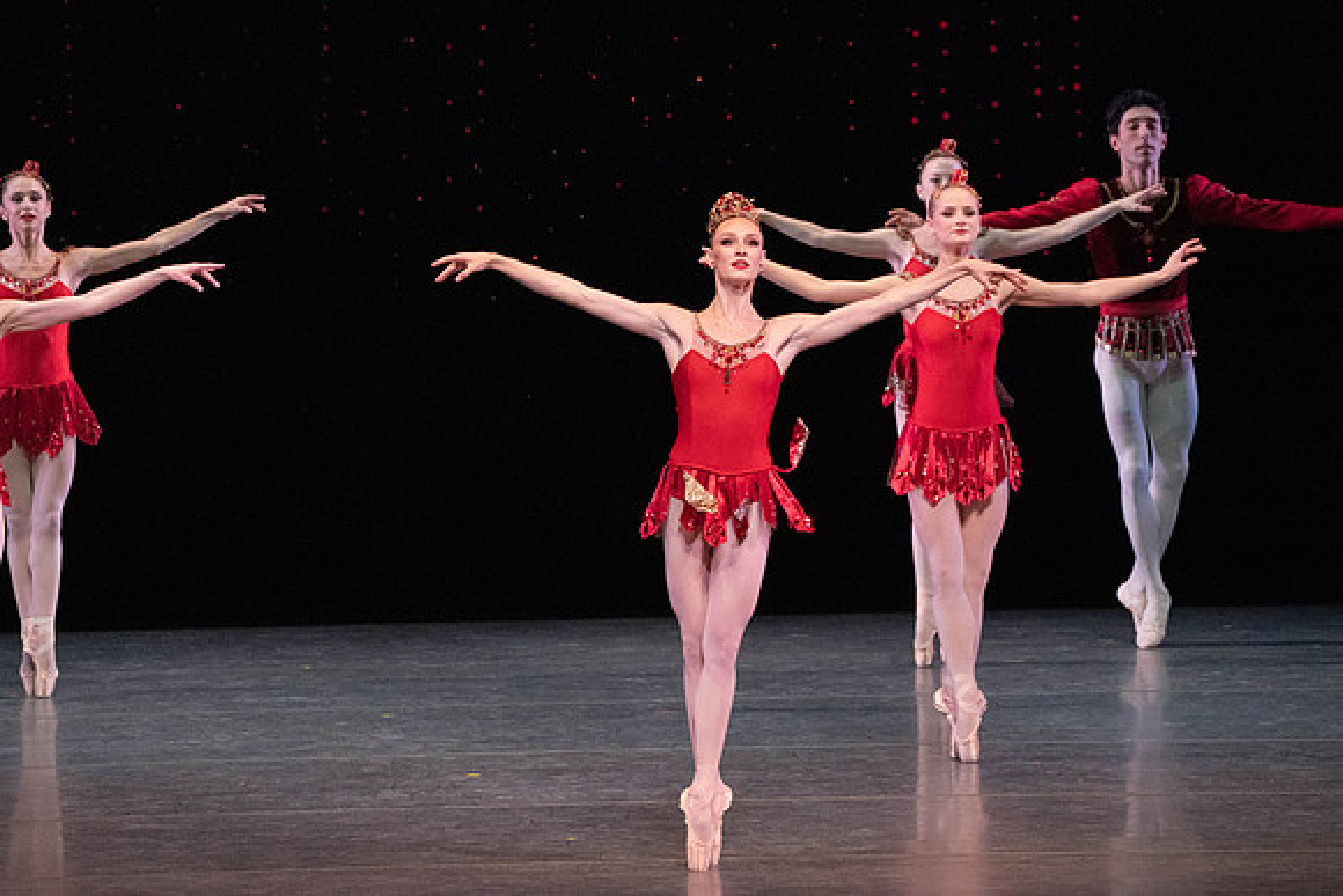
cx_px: 672
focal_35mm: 336
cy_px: 448
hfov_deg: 6.1
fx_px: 12537
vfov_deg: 4.1
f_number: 11
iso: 16000
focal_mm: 336
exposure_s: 1/500
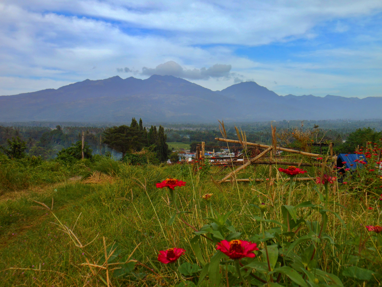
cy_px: 144
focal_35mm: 38
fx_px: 419
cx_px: 191
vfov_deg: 37.7
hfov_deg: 49.0
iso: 80
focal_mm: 6.8
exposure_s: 1/640
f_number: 3.6
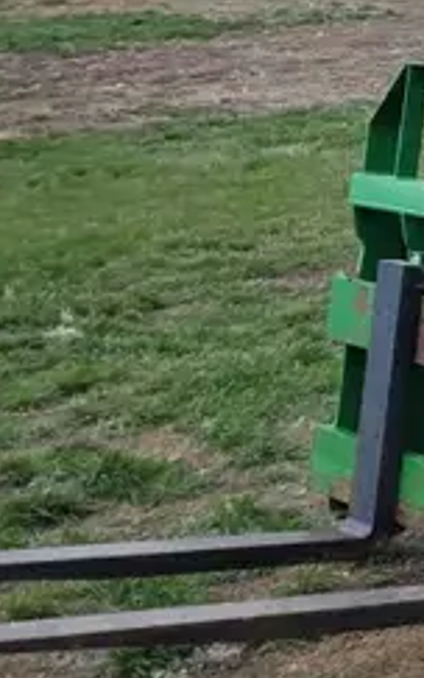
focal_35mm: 109
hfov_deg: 9.5
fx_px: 2014
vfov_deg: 18.8
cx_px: 1258
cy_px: 59
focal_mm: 5.4
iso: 40
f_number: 1.8
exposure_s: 1/1093
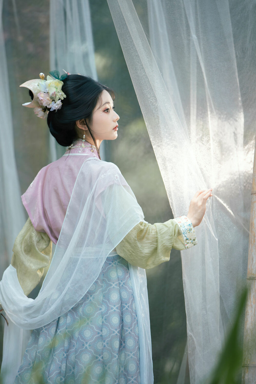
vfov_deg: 10.3
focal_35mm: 200
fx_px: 2133
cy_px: 192
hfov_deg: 6.9
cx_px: 128
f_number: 2.8
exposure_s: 1/320
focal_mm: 200
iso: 125
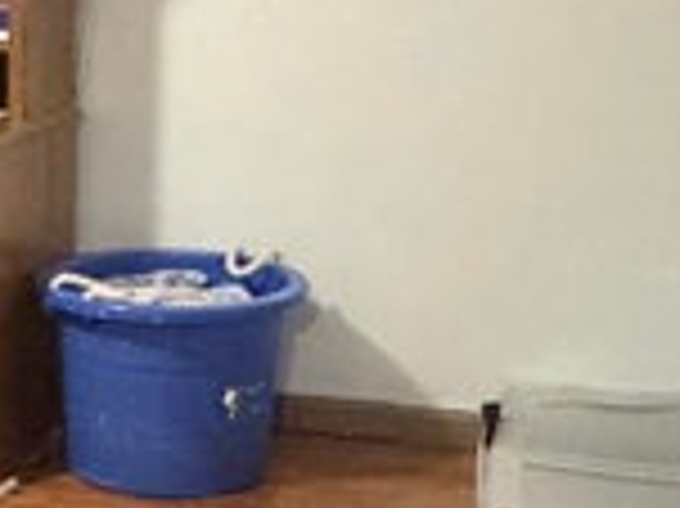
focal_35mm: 79
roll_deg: +2.8
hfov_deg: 21.8
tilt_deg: -14.6
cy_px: 310
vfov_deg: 18.6
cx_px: -250
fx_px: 1551
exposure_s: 1/40
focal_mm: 2.22
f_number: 2.2
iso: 1000
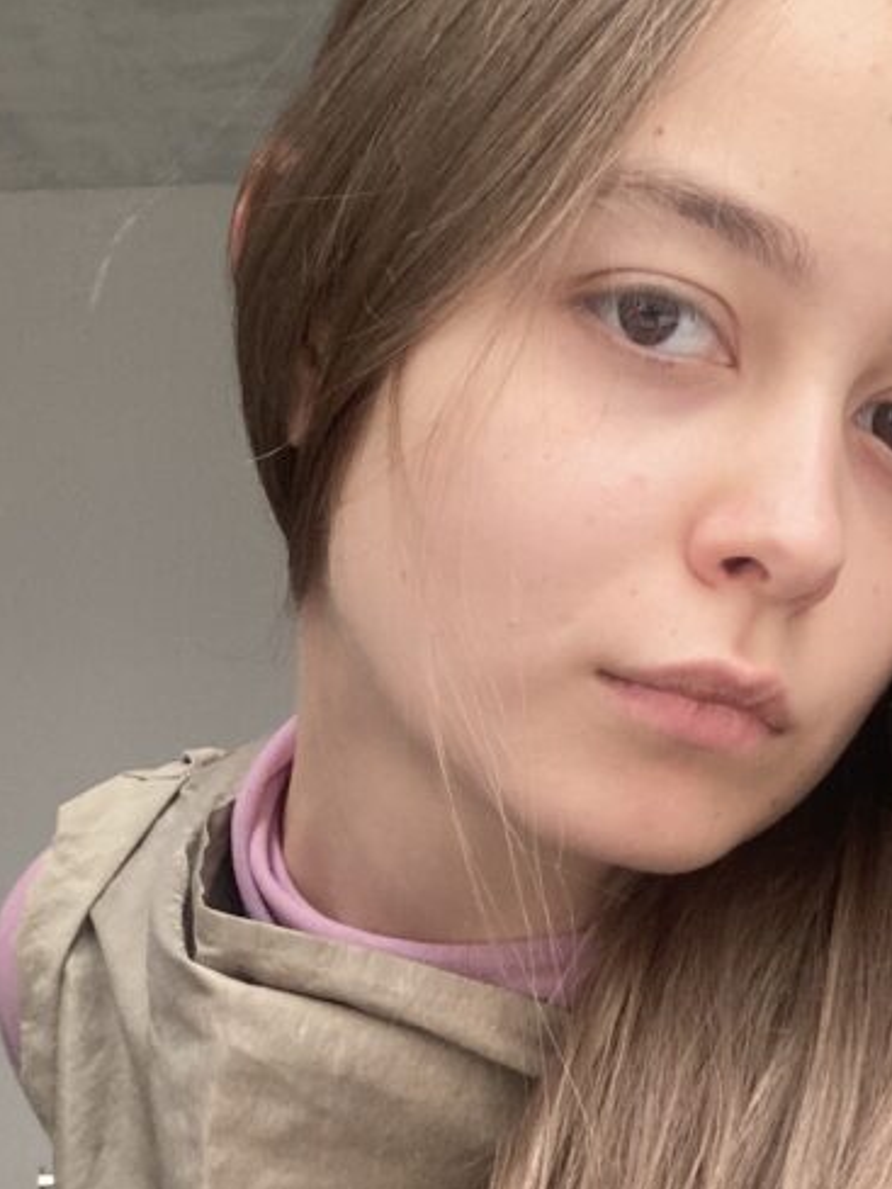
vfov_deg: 28.0
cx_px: 679
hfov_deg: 21.7
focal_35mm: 67
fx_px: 2301
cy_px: 1046
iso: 100
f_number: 2.2
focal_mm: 2.87
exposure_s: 1/60
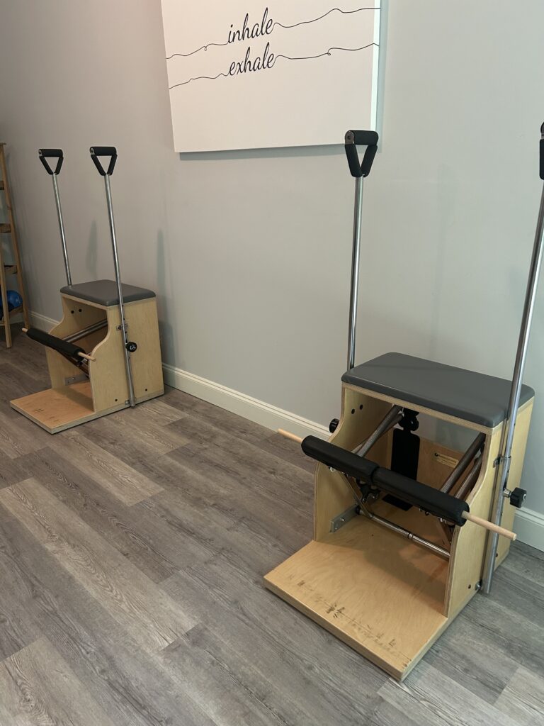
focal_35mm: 26
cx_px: 272
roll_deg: +1.0
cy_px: 363
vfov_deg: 67.3
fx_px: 545
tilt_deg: -19.5
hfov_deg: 53.1
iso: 160
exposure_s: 1/60
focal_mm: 5.7
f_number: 1.5
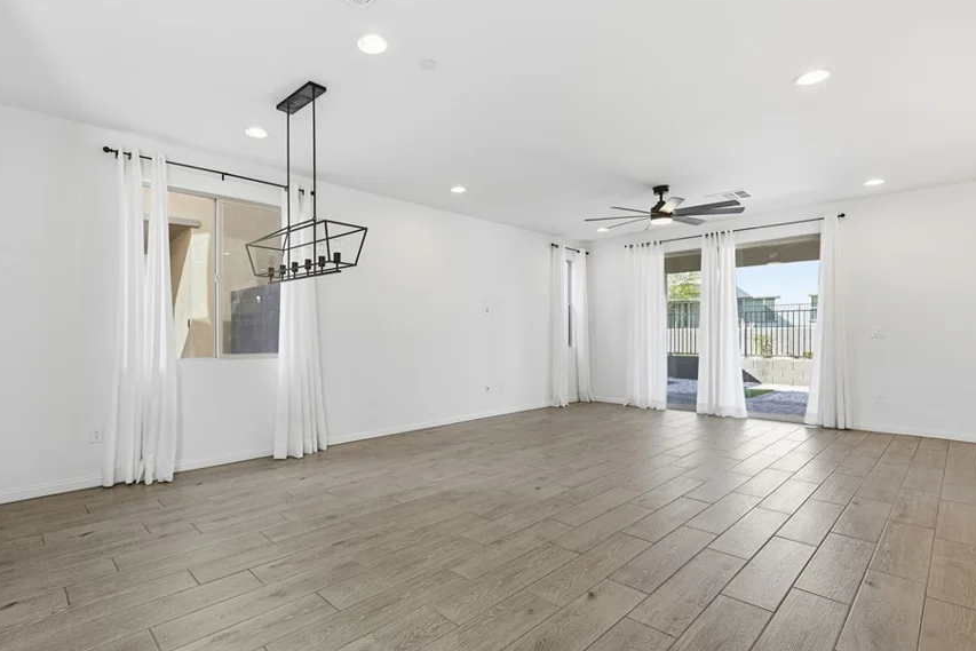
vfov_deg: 67.4
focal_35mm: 18
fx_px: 488
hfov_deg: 89.6
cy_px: 337
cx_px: 433
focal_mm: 15
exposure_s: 1/400
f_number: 9
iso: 500
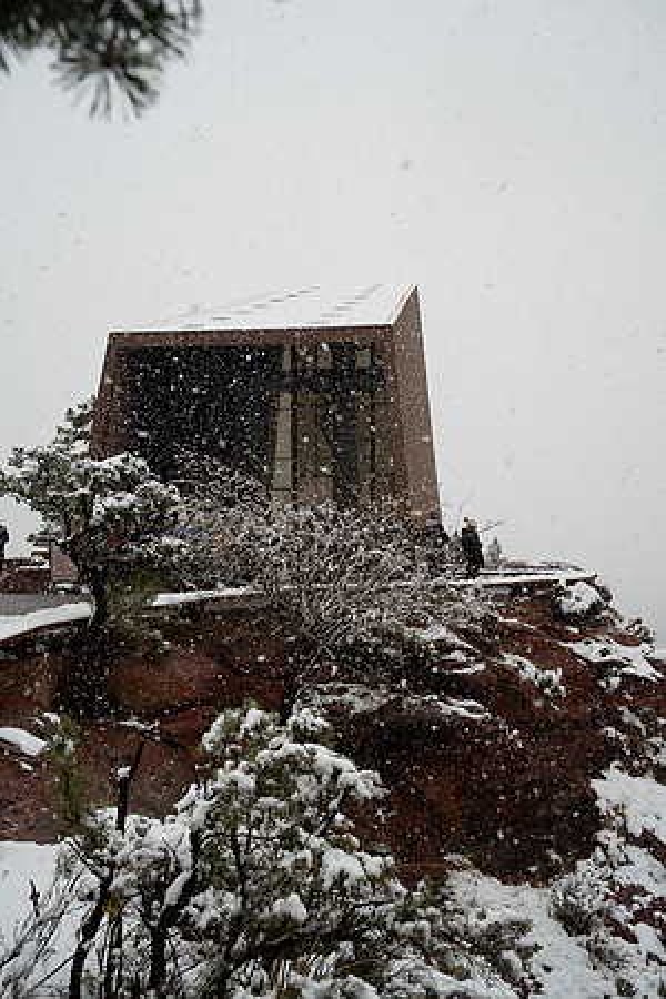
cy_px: 500
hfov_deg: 31.9
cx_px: 333
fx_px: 1165
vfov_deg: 46.4
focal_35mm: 42
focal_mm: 42
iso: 800
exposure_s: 1/640
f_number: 8
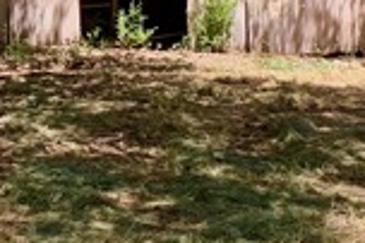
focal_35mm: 114
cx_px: 17
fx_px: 1155
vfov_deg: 11.8
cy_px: -41
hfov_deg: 17.6
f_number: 1.8
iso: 25
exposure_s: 1/428
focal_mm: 4.25
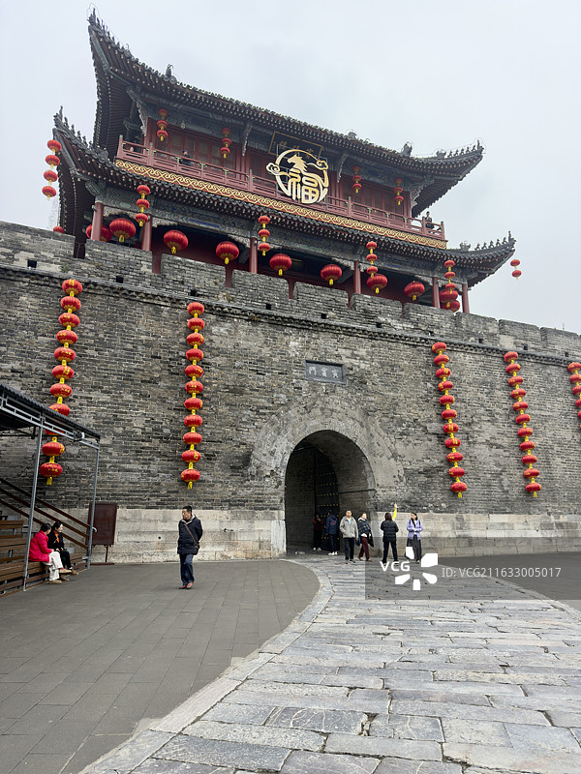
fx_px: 537
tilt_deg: +13.7
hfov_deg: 56.8
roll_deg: -0.9
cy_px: 387
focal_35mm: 24
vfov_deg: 71.6
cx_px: 290
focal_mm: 6.76
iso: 100
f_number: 1.78
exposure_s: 1/821
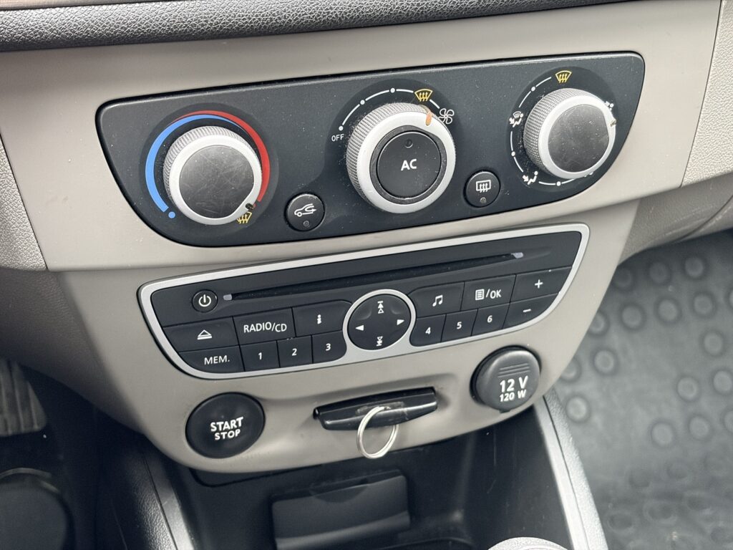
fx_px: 1101
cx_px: 366
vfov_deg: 28.0
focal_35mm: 52
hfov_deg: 36.8
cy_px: 275
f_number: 1.6
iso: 320
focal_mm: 5.96
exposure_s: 1/30
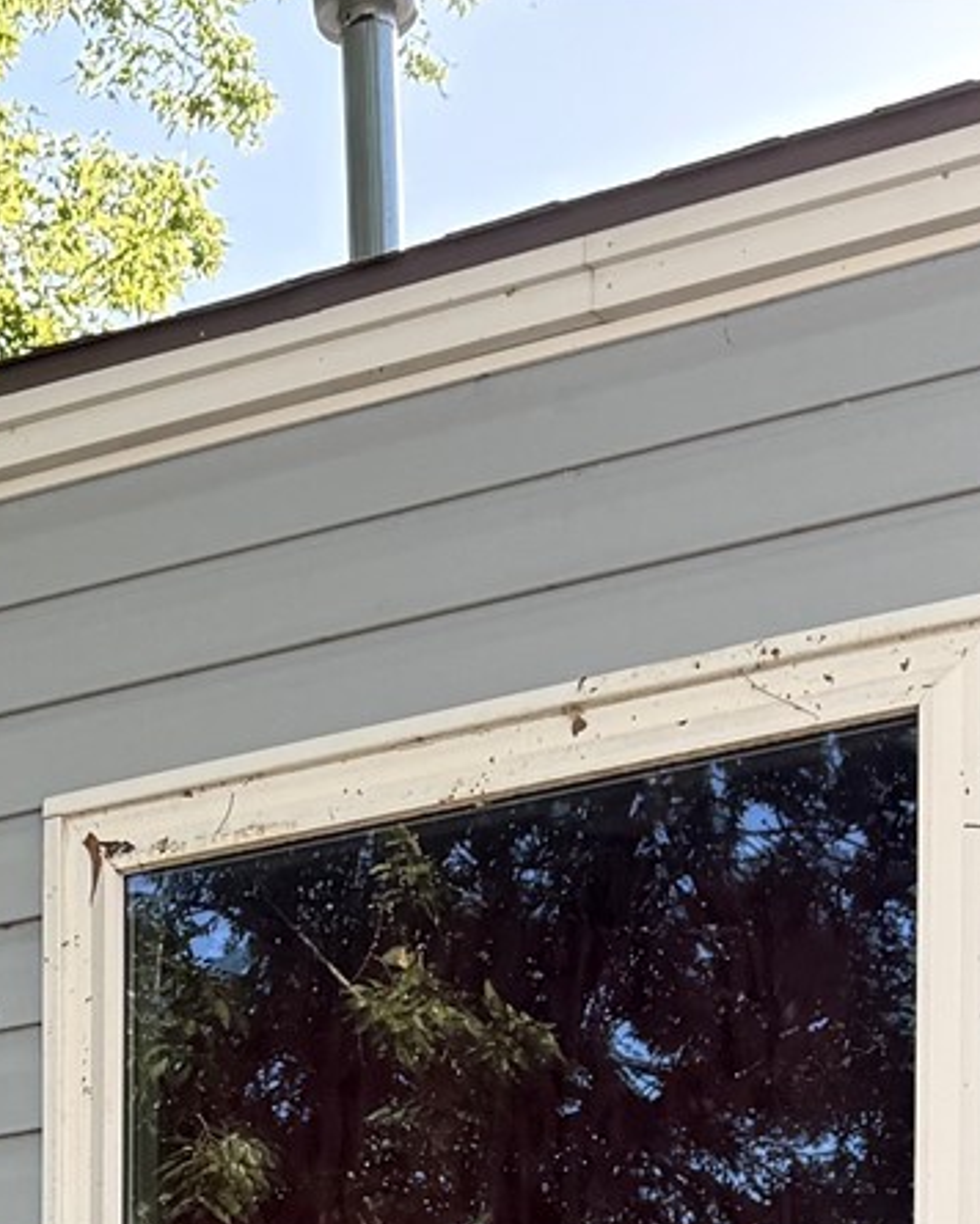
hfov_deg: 15.0
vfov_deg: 16.8
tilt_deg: +2.1
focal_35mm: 101
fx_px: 3662
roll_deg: -1.4
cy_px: 1964
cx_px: 52
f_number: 1.78
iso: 100
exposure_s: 1/593
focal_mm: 6.76
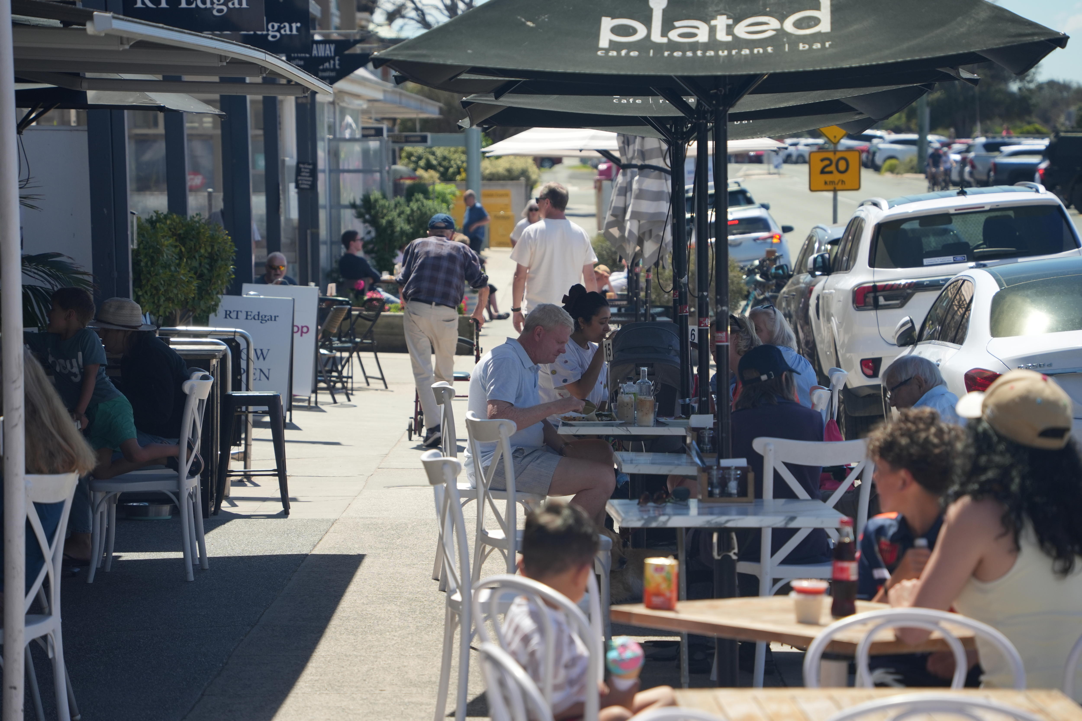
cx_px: 541
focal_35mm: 108
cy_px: 360
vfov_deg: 12.7
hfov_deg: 18.9
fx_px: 3246
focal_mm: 108
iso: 500
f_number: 4.5
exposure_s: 1/100
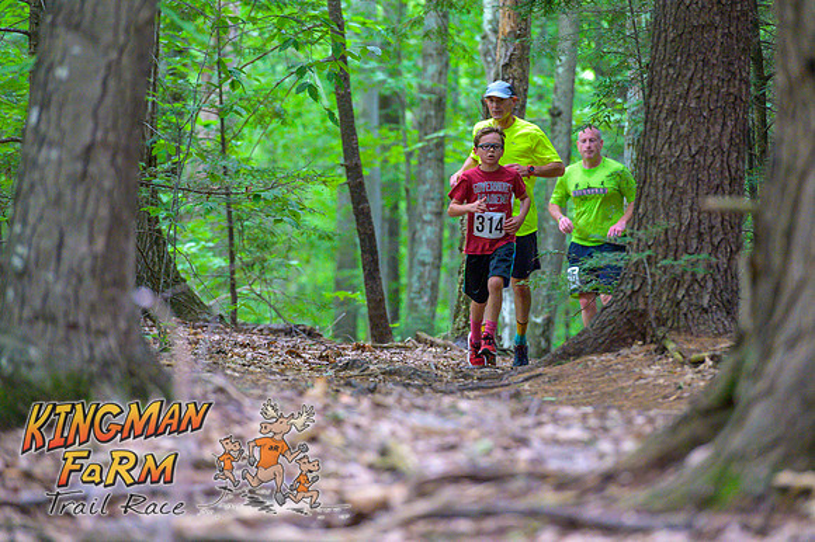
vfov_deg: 6.9
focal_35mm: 200
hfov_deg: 10.3
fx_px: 4525
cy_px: 271
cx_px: 408
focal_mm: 200
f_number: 4
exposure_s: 1/200
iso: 8000
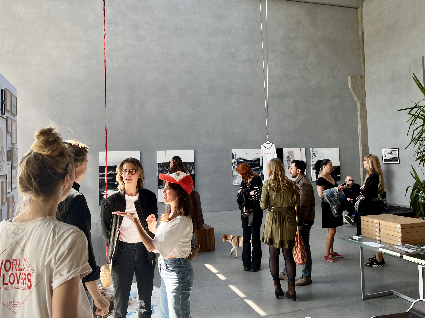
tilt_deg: +3.4
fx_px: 356
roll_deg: +1.6
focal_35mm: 29
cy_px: 145
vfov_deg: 48.2
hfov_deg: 61.7
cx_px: 208
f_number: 1.6
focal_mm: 5.1
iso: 50
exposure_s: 1/122
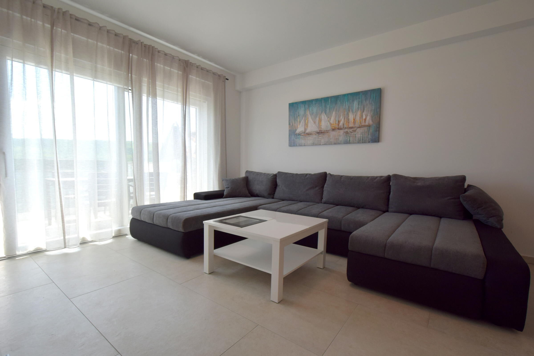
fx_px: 222
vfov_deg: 77.3
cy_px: 178
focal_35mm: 15
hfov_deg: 100.4
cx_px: 267
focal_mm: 10
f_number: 6.3
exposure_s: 1/160
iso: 400
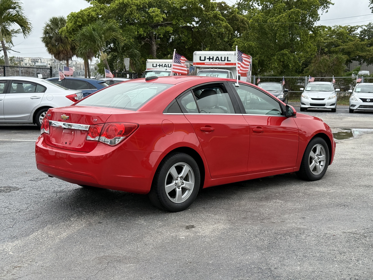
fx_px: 517
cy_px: 140
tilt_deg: -5.4
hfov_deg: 39.7
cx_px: 186
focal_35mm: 48
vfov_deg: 30.3
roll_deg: -0.5
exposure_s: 1/2667
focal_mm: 6.76
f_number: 1.78
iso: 100
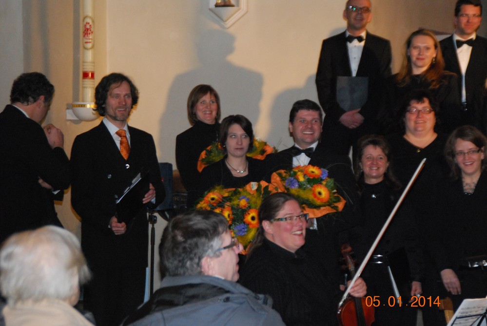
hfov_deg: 15.9
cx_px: 244
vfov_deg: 10.7
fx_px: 1747
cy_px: 163
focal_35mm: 129
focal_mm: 86
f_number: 5.6
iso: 1600
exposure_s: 1/60
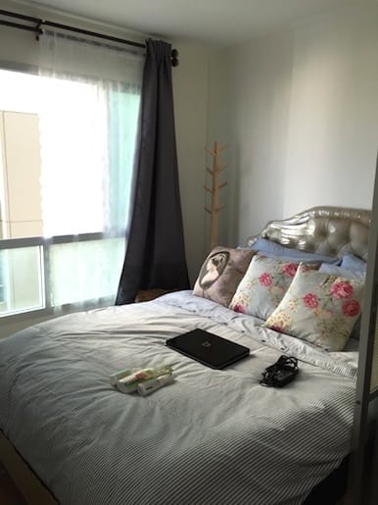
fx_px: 422
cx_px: 189
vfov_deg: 61.7
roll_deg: -1.5
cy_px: 252
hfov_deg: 48.2
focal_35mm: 29
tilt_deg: -8.5
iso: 32
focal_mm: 4.15
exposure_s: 1/100
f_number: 2.2
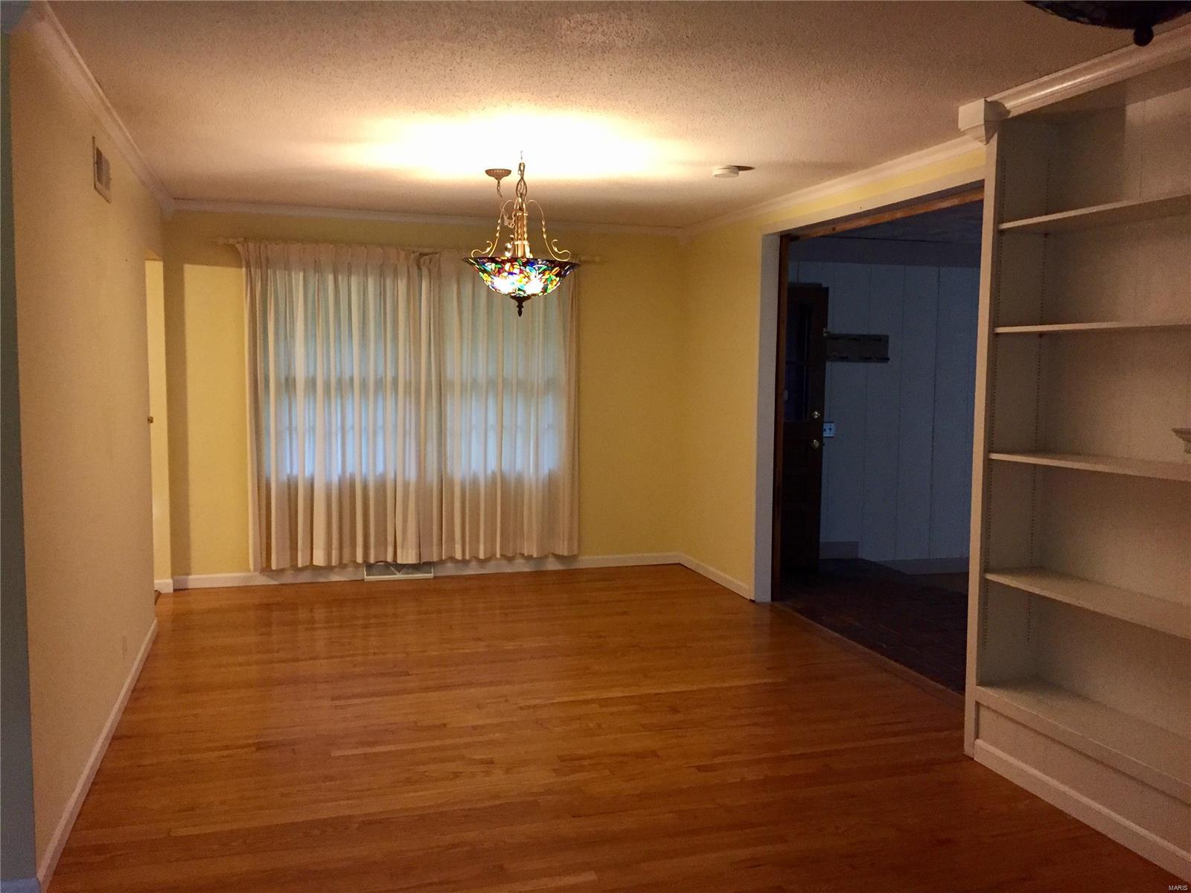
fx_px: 998
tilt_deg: -4.4
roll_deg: +0.5
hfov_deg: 61.7
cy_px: 446
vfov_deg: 48.2
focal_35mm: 29
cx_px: 596
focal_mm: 4.15
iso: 250
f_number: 2.2
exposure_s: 1/24
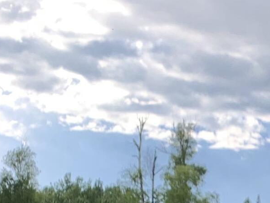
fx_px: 1022
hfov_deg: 14.2
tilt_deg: -9.4
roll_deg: -3.2
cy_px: 510
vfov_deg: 9.8
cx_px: 392
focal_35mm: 131
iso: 25
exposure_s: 1/363
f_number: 1.8
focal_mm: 4.25
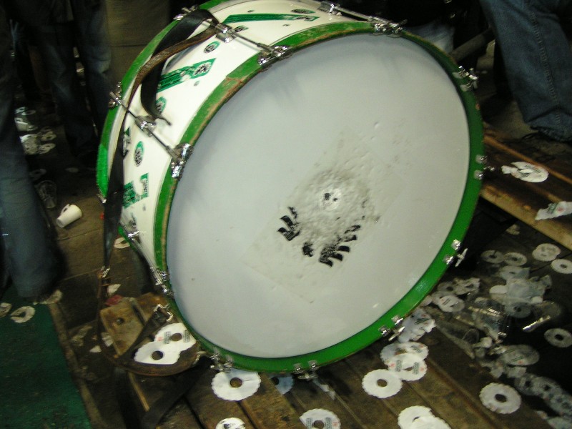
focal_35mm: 38
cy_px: 214
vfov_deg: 37.7
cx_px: 286
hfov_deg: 49.0
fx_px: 628
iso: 200
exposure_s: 1/6
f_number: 2.8
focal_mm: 5.8
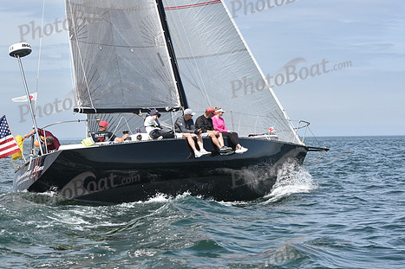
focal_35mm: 87
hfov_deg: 23.4
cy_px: 133
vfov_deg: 15.7
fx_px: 978
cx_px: 186
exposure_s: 1/1250
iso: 200
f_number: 5.6
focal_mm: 70
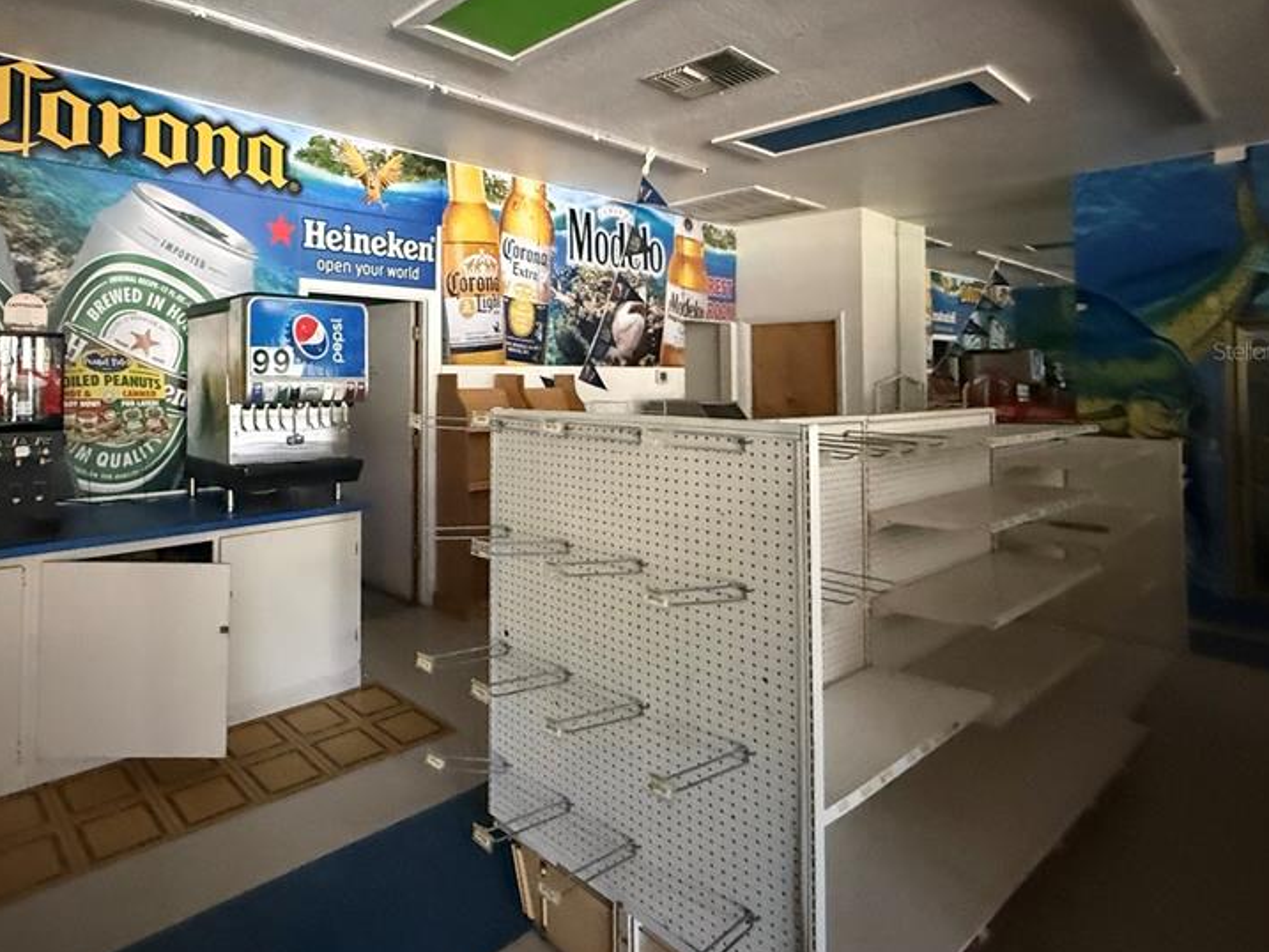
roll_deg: +0.3
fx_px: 733
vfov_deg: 64.9
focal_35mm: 20
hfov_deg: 78.8
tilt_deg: +3.3
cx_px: 414
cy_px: 350
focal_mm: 2.22
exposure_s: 1/40
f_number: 2.2
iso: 1600
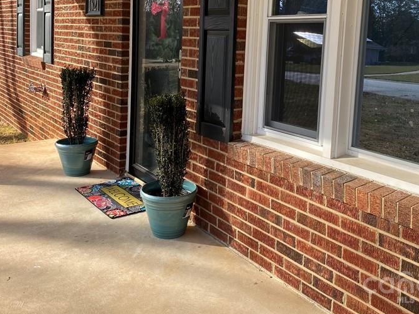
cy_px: 87
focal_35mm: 40
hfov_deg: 46.8
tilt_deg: -6.3
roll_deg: -2.4
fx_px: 484
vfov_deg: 35.3
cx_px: 230
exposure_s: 1/1007
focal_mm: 4.25
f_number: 1.8
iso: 32
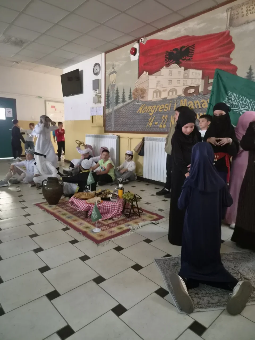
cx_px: 128
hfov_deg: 58.9
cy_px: 170
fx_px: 226
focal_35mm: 23
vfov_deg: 73.9
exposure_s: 1/100
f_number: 1.8
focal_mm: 5.4
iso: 2000
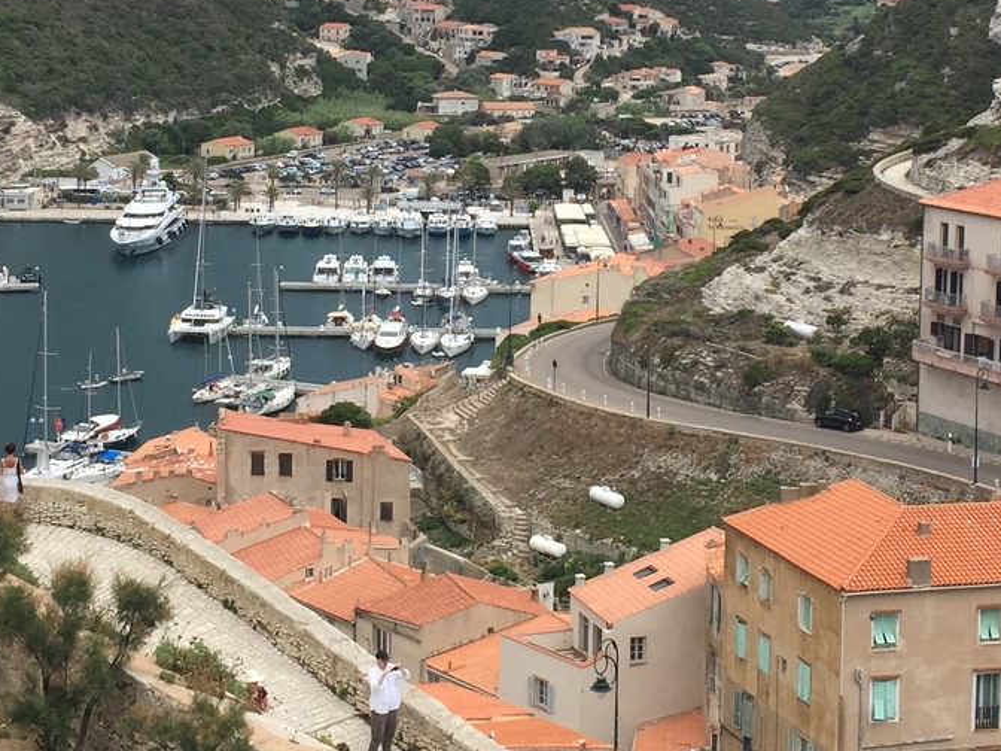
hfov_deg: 28.2
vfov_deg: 21.1
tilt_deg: -7.1
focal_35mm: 69
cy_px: 168
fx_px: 1995
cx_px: 514
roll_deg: -1.4
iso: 32
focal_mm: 4.15
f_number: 2.2
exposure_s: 1/1582
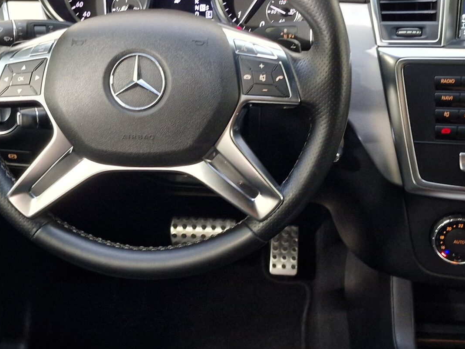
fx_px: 739
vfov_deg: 26.6
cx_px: 230
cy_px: 179
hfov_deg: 34.9
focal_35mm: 55
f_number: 1.8
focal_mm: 6.4
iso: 500
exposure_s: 1/25
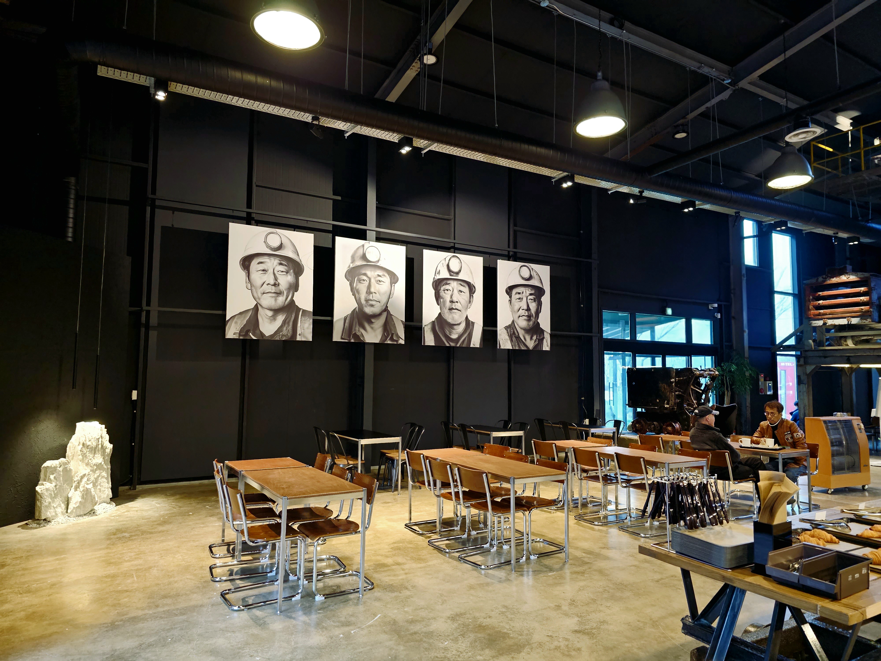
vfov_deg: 58.9
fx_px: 585
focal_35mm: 23
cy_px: 330
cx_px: 440
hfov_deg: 73.9
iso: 1000
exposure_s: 1/120
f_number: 1.7
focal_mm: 6.3
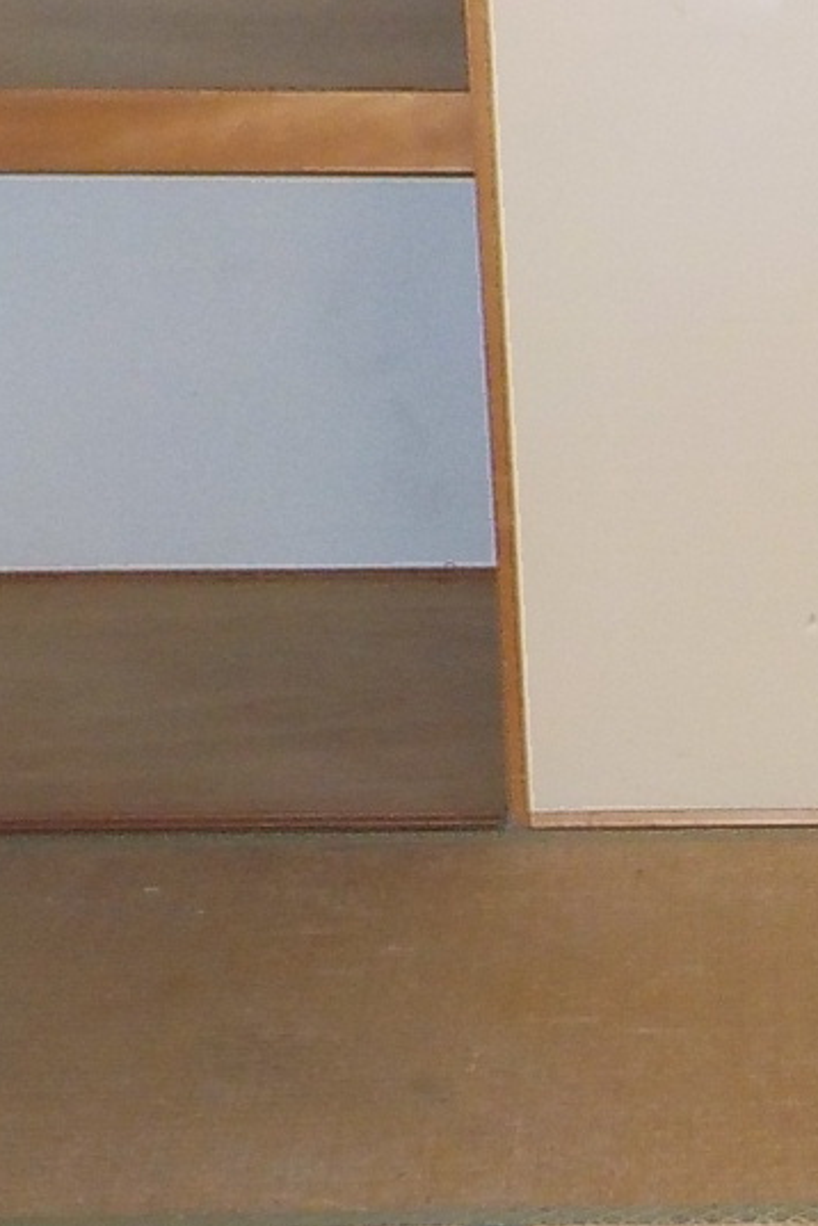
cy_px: 840
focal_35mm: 93
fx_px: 3170
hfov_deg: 14.0
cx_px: 1126
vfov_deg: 21.8
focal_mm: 4.1
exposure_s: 1/30
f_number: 3.3
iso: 250
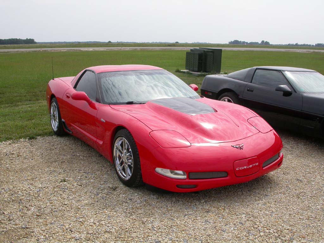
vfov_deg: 37.7
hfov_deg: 49.0
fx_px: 356
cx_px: 162
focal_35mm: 38
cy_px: 122
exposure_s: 1/331
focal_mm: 7.85
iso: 100
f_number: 7.5
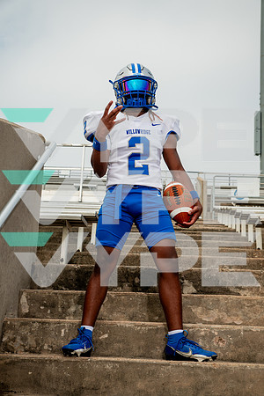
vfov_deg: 36.2
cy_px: 198
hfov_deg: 24.6
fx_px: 605
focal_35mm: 55
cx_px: 132
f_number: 7.1
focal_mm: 55
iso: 125
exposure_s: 1/400
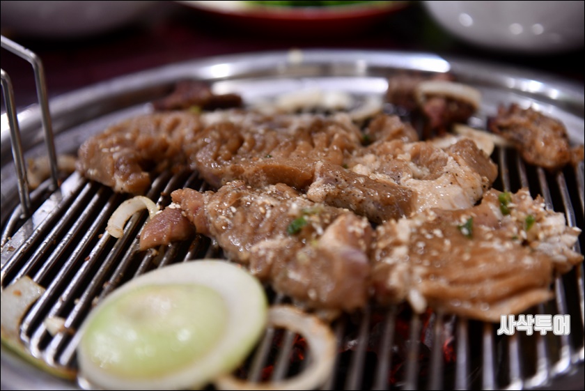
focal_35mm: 52
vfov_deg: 26.0
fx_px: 845
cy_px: 196
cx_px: 292
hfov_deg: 38.2
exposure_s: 1/25
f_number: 2.8
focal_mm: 52
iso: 500
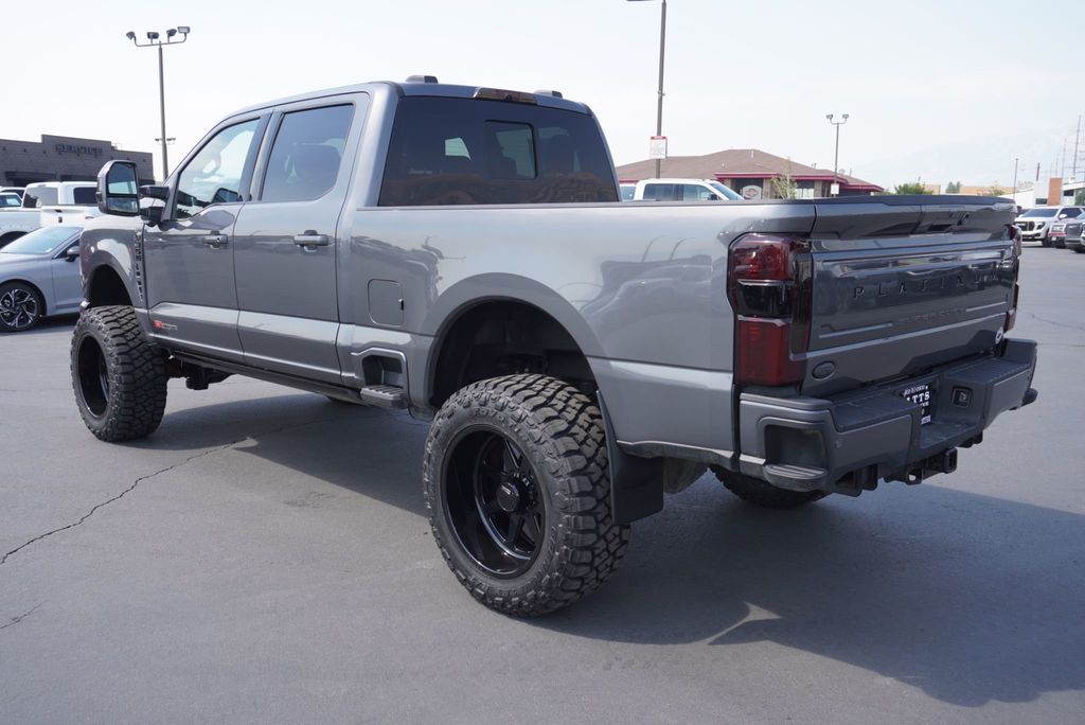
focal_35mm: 32
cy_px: 362
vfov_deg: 41.8
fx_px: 950
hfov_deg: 59.5
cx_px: 542
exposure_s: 1/160
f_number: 6.3
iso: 100
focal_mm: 21
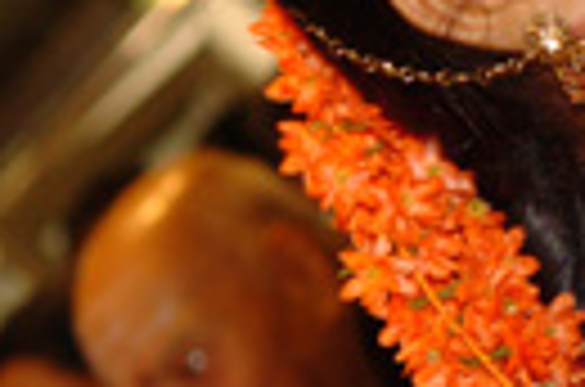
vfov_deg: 4.5
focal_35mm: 304
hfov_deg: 6.7
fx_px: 4928
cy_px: 11
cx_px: 914
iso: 400
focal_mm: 44
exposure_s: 1/30
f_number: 3.5
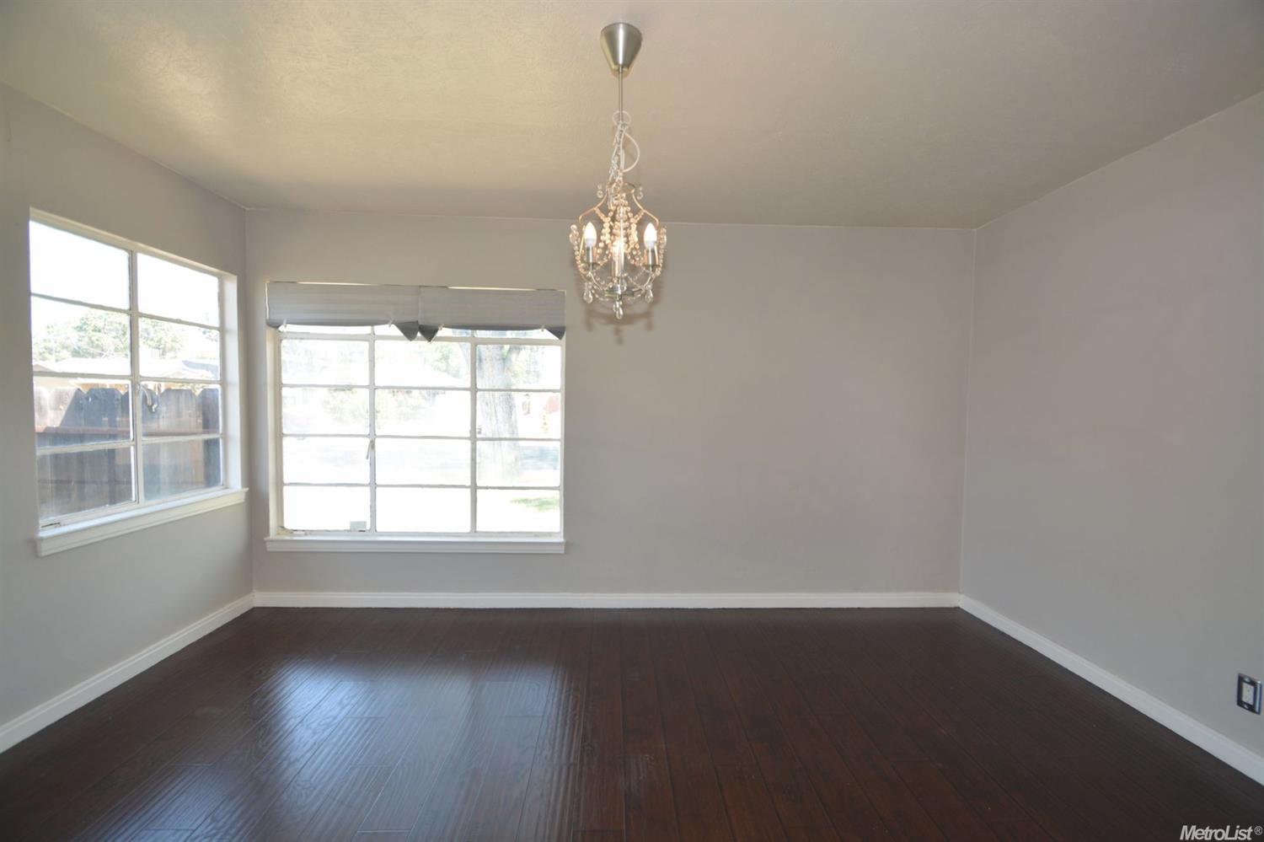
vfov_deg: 77.3
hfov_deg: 100.4
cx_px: 632
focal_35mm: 15
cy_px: 421
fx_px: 526
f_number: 5
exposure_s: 1/100
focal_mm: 10
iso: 200
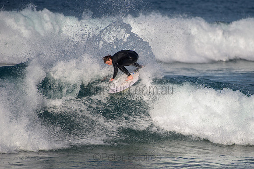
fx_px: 4328
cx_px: 156
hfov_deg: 3.4
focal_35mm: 613
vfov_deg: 2.2
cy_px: 90
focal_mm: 500
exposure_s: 1/2000
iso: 140
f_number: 5.6
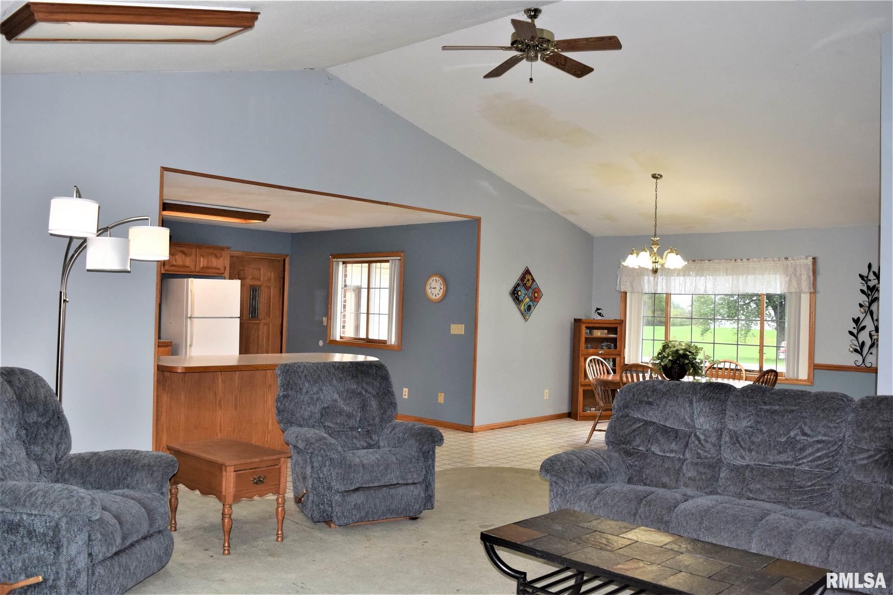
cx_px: 446
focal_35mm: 32
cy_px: 298
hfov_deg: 59.5
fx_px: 781
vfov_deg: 41.7
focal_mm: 21
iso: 800
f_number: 5.6
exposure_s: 1/125
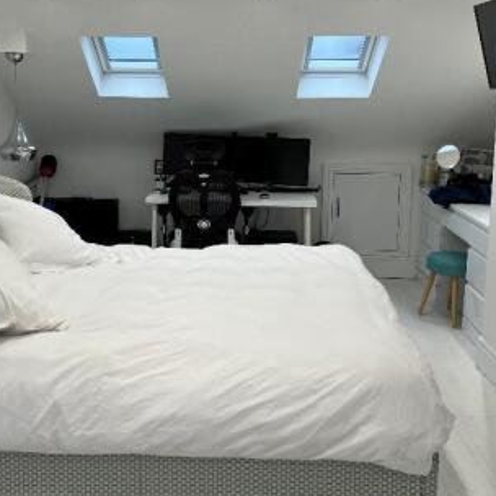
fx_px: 713
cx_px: 192
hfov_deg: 38.1
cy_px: 188
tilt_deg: -8.8
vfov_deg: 38.1
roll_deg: -0.5
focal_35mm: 44
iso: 40
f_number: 1.6
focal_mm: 5.1
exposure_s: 1/100
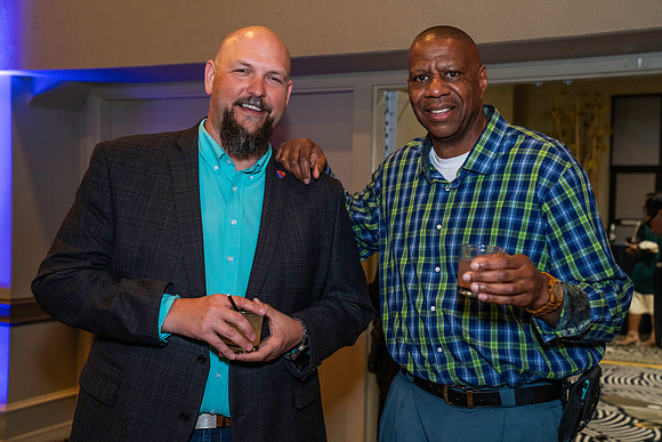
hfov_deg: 41.1
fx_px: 883
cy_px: 221
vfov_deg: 28.1
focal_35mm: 48
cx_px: 331
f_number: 4.5
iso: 3200
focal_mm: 48
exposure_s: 1/125
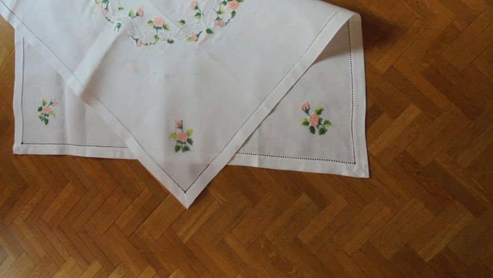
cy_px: 68
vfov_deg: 34.9
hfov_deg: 59.5
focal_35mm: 33
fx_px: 431
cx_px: 239
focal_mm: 4.6
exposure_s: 1/60
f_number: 3.5
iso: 320
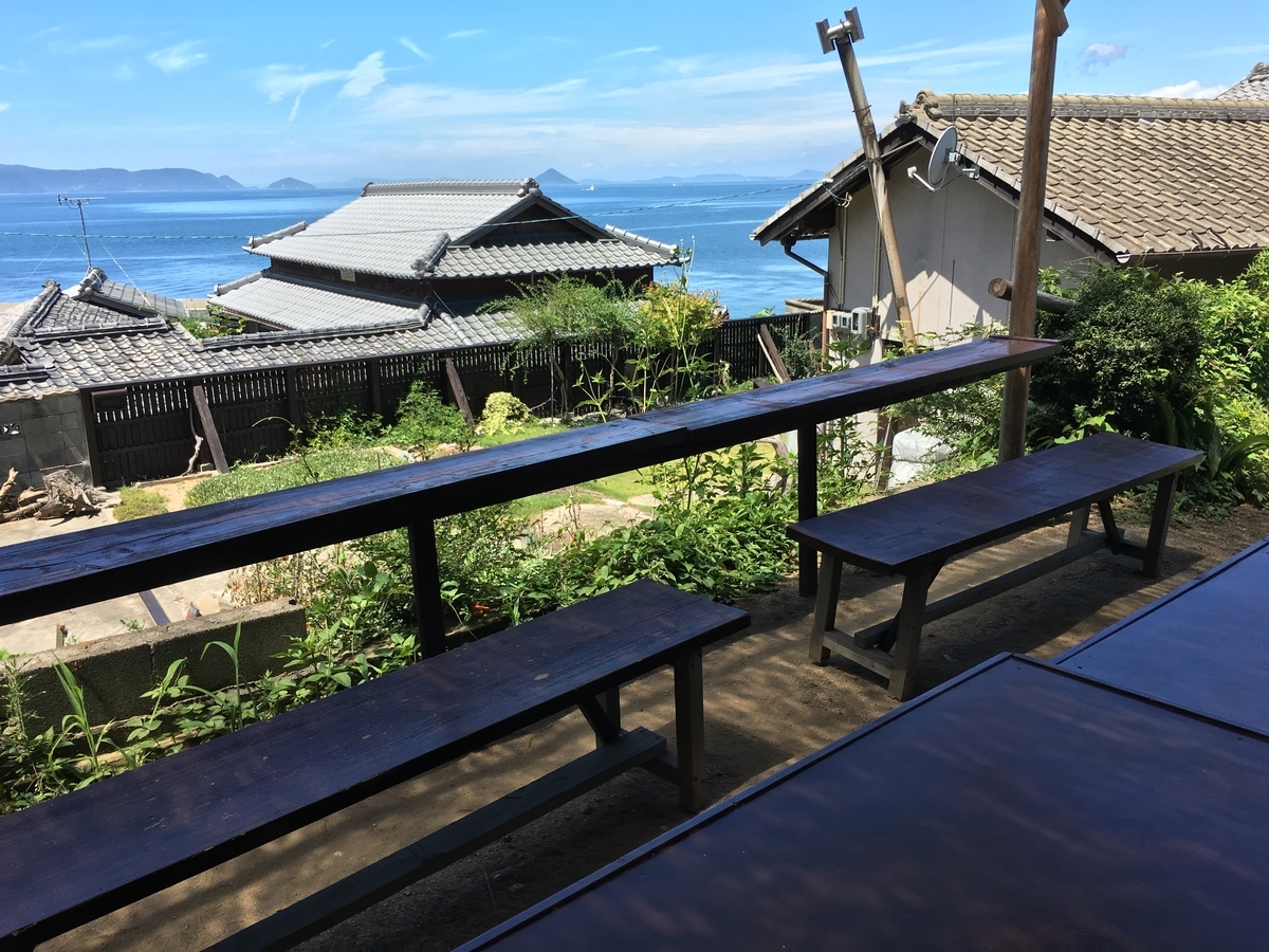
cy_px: 476
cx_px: 634
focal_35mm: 29
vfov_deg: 48.2
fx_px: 1063
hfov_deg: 61.7
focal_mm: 4.15
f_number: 2.2
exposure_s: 1/864
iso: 25
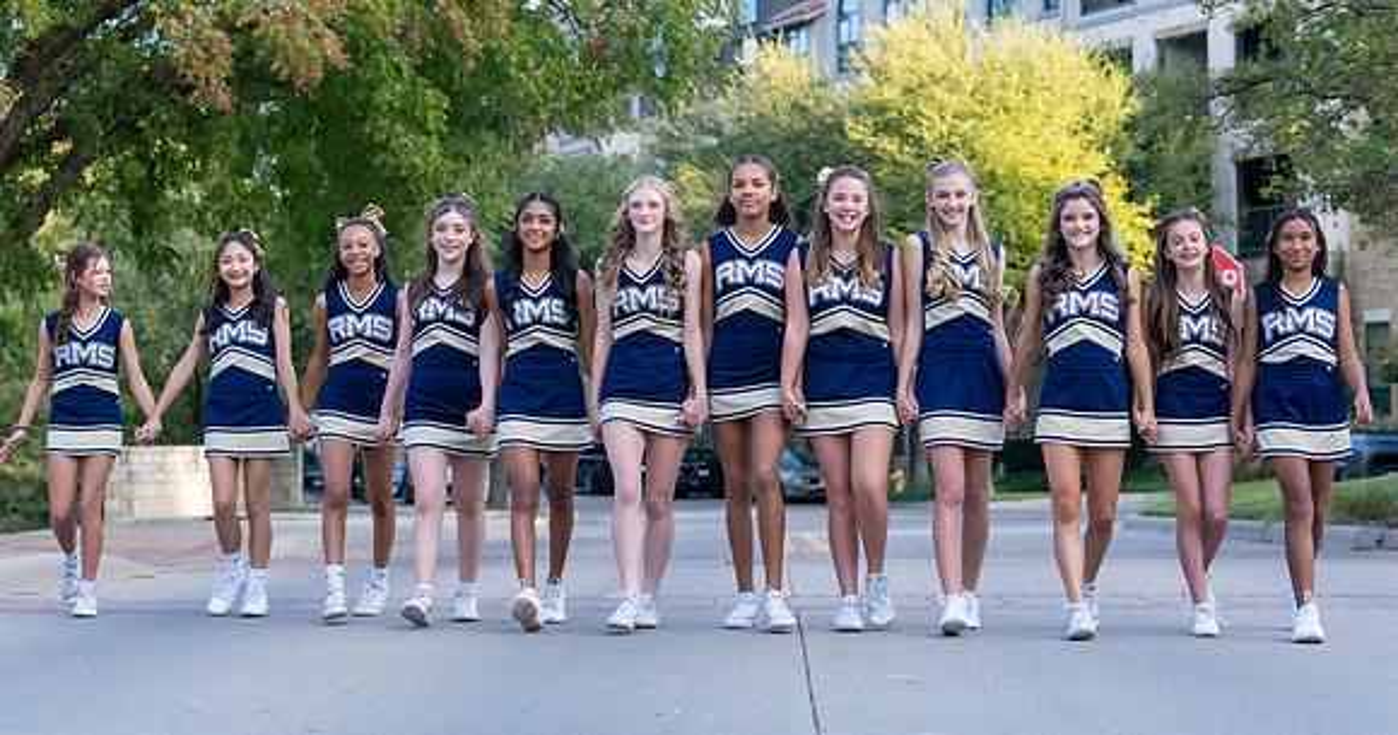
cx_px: 718
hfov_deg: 26.6
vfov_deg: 14.2
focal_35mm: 81
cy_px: 378
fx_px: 2955
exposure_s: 1/1600
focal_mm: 70
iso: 1600
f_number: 4
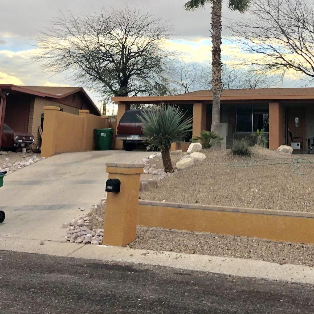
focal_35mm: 63
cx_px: 220
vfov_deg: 26.3
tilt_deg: +11.5
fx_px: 647
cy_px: 27
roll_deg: -2.9
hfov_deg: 27.1
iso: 20
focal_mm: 3.99
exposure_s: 1/813
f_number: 1.8
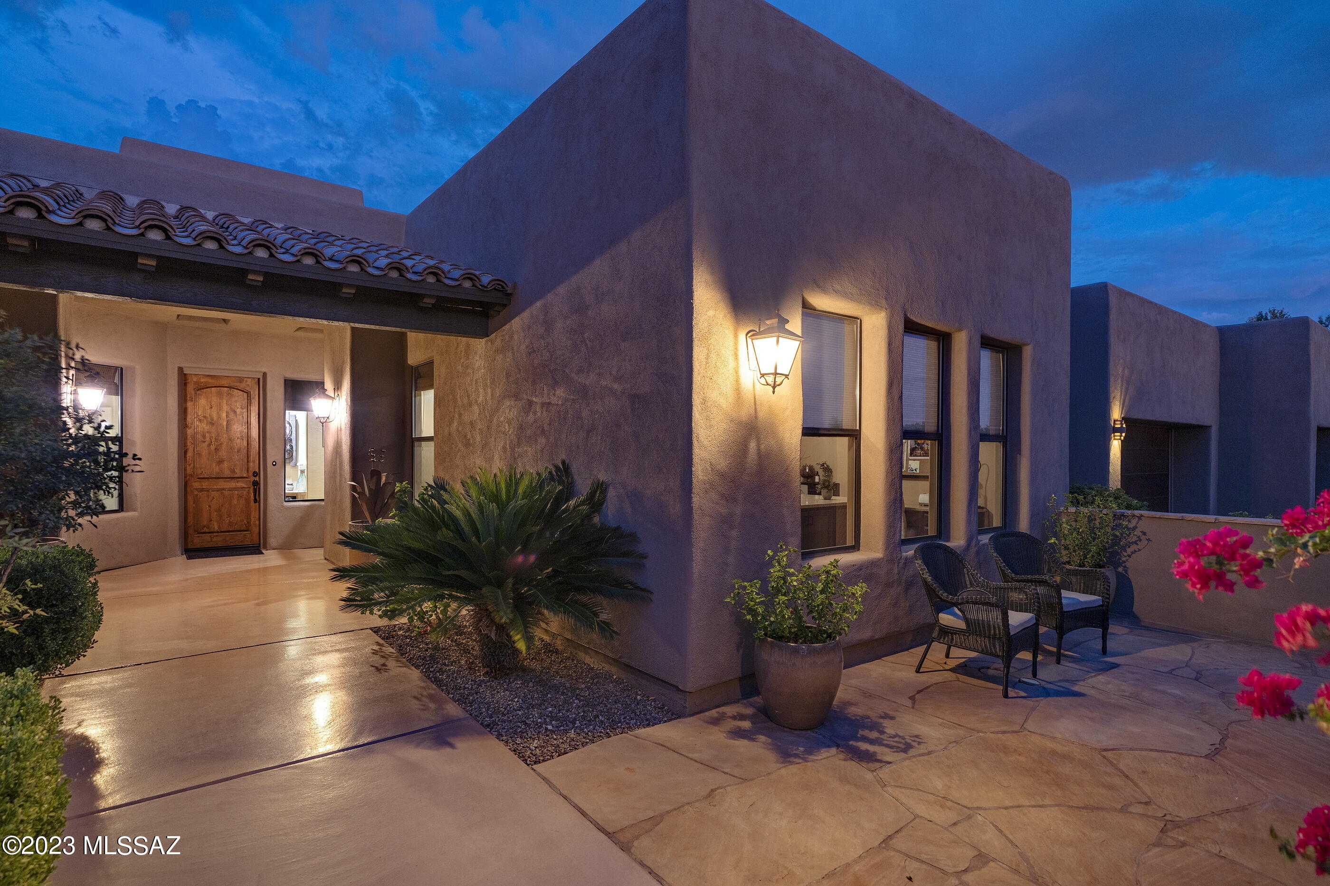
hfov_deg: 93.3
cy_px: 443
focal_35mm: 17
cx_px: 665
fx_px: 628
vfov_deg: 70.4
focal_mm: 17
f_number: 5.6
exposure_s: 1.6
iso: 200
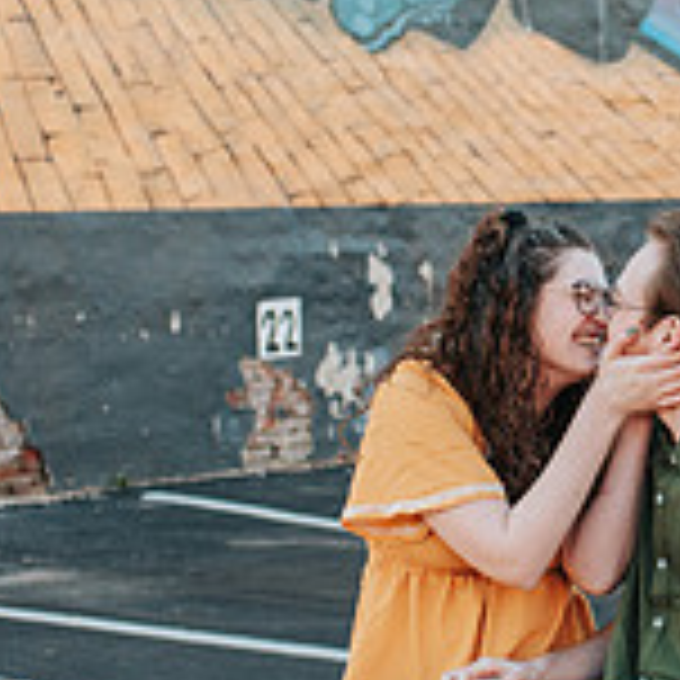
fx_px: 2534
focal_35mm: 114
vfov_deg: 15.3
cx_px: 739
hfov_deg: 14.9
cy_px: 313
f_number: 3.2
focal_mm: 35
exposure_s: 1/1250
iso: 800
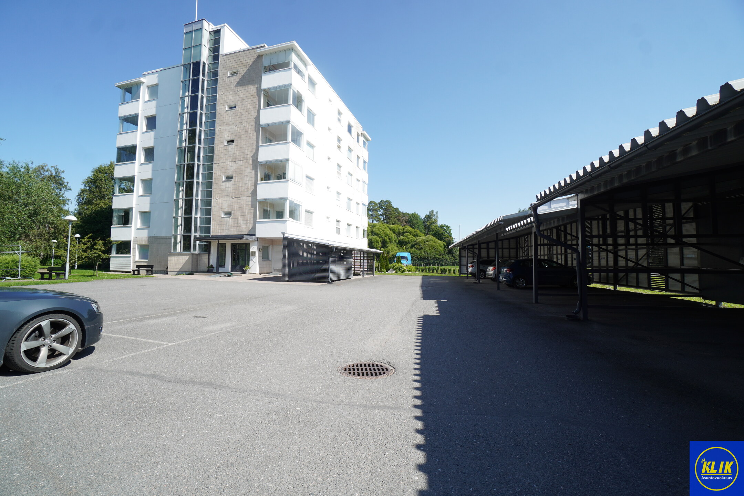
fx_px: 310
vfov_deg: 77.3
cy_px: 248
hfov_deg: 100.4
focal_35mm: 15
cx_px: 372
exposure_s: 1/200
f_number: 8
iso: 100
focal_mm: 10
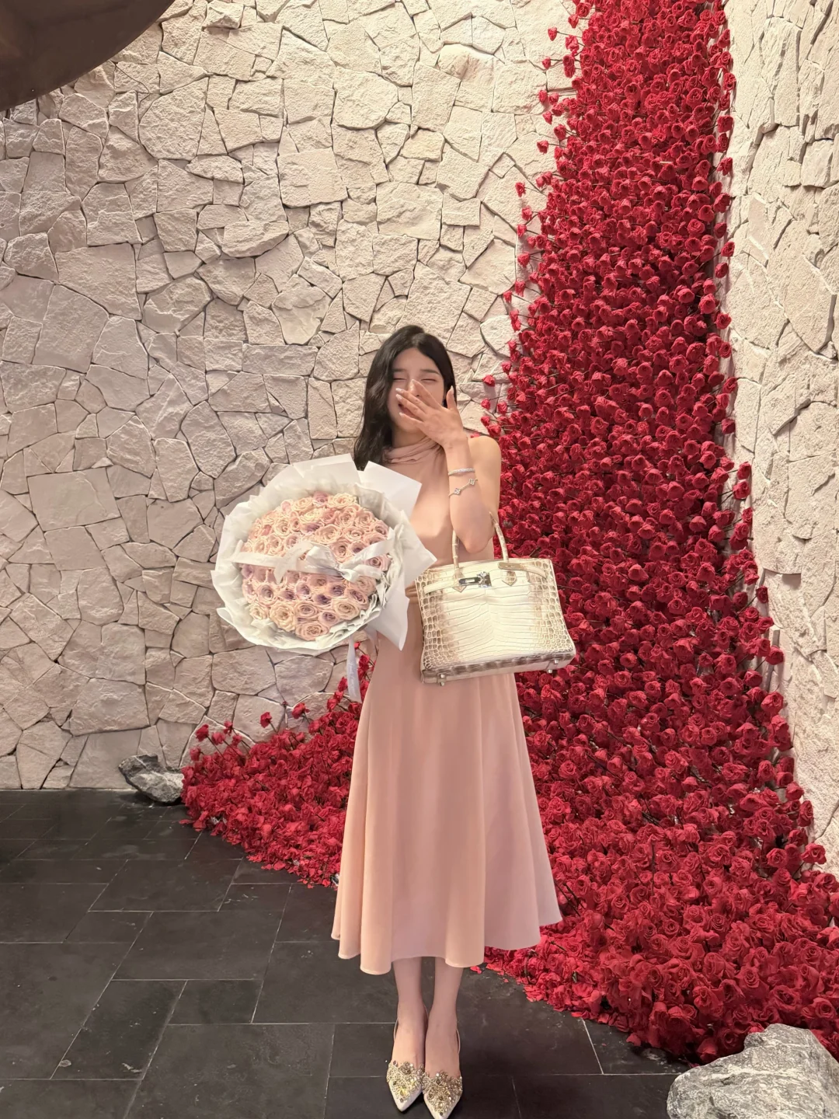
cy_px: 560
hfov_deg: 56.8
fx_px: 776
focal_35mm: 24
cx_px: 420
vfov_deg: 71.6
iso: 1000
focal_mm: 6.76
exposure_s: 1/33
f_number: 1.78
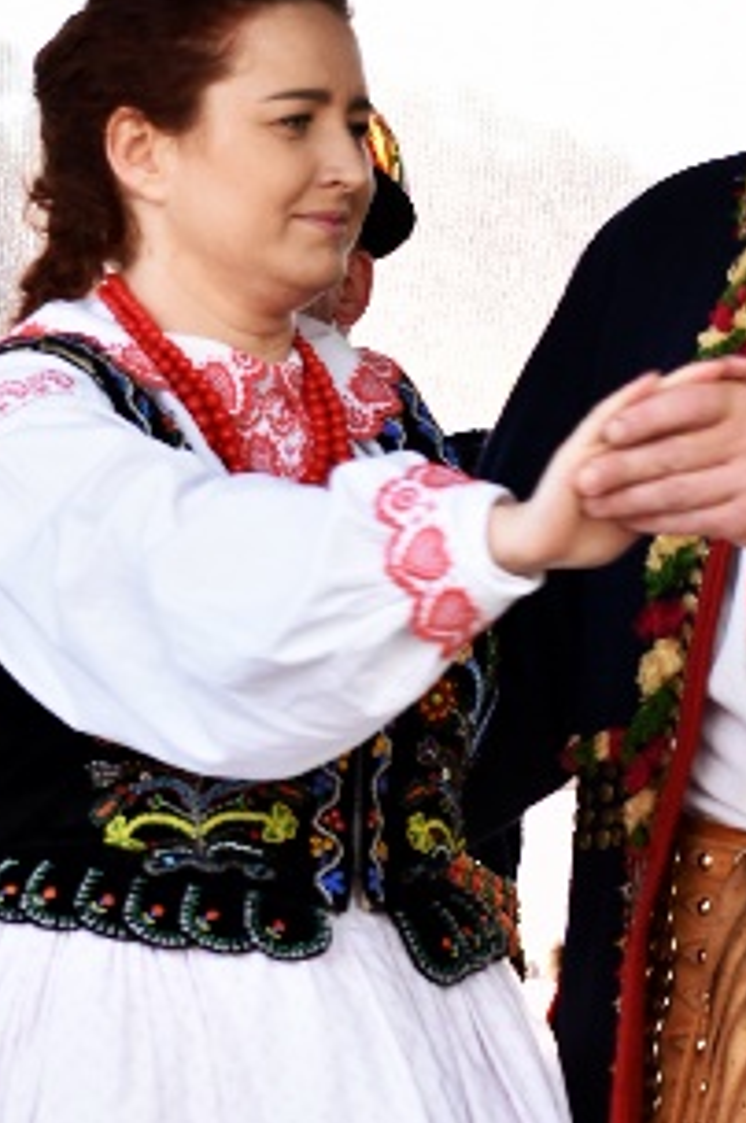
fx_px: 12056
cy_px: 794
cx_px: 748
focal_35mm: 387
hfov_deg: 3.5
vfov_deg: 5.3
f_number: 6.3
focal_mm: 98
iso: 100
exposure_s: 1/60
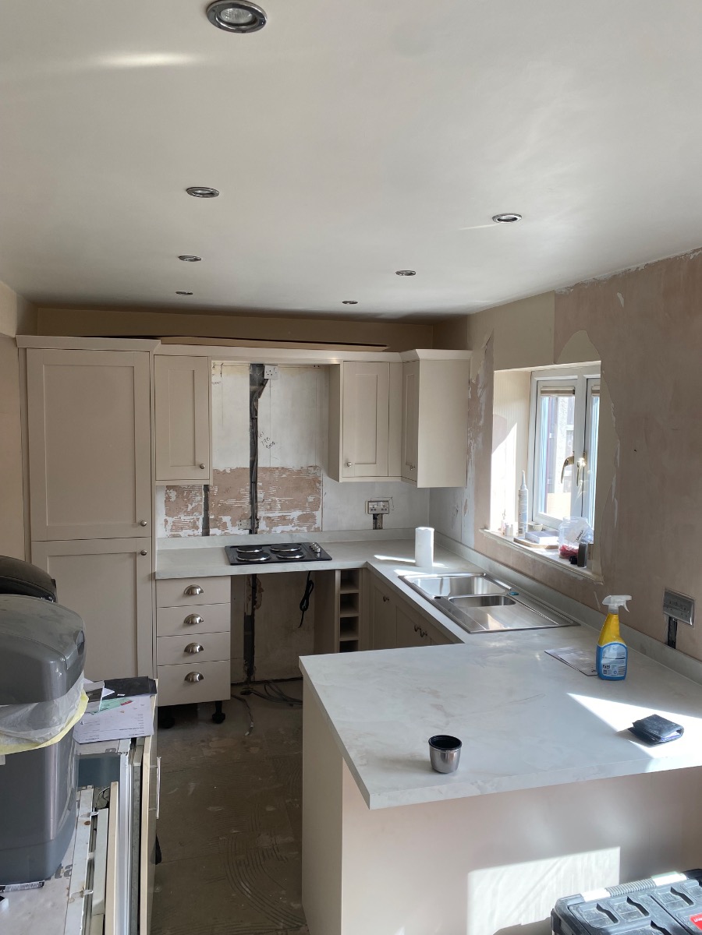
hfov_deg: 53.1
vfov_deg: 67.3
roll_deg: -0.5
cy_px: 468
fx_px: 703
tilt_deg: -4.2
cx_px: 351
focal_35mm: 26
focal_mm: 4.25
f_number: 1.8
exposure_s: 1/214
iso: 32
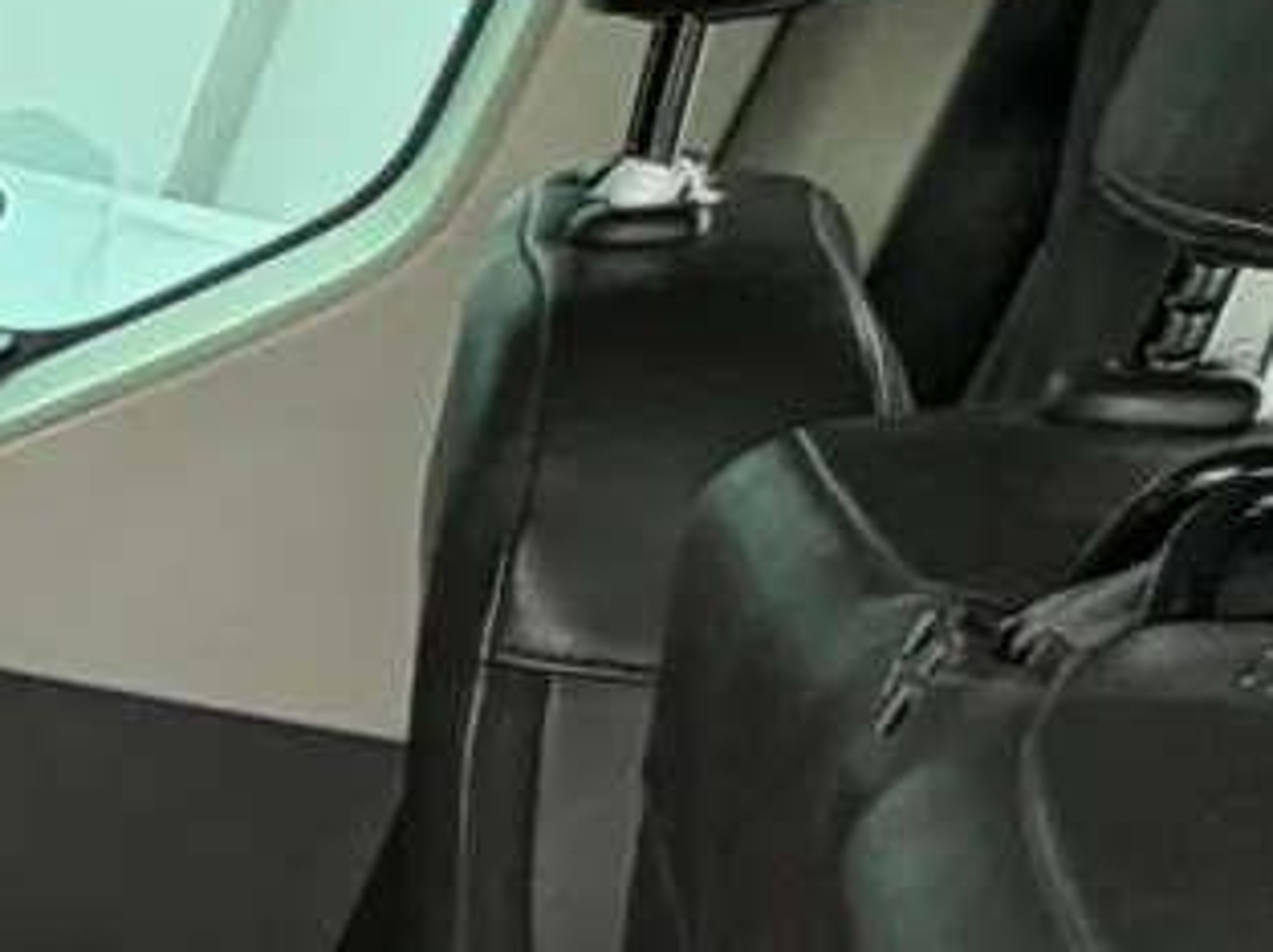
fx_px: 3159
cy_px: 1570
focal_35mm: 86
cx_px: -1960
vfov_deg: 15.4
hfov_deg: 13.8
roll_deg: -2.2
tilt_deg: -31.0
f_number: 2.2
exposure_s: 1/99
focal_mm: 2.22
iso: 64
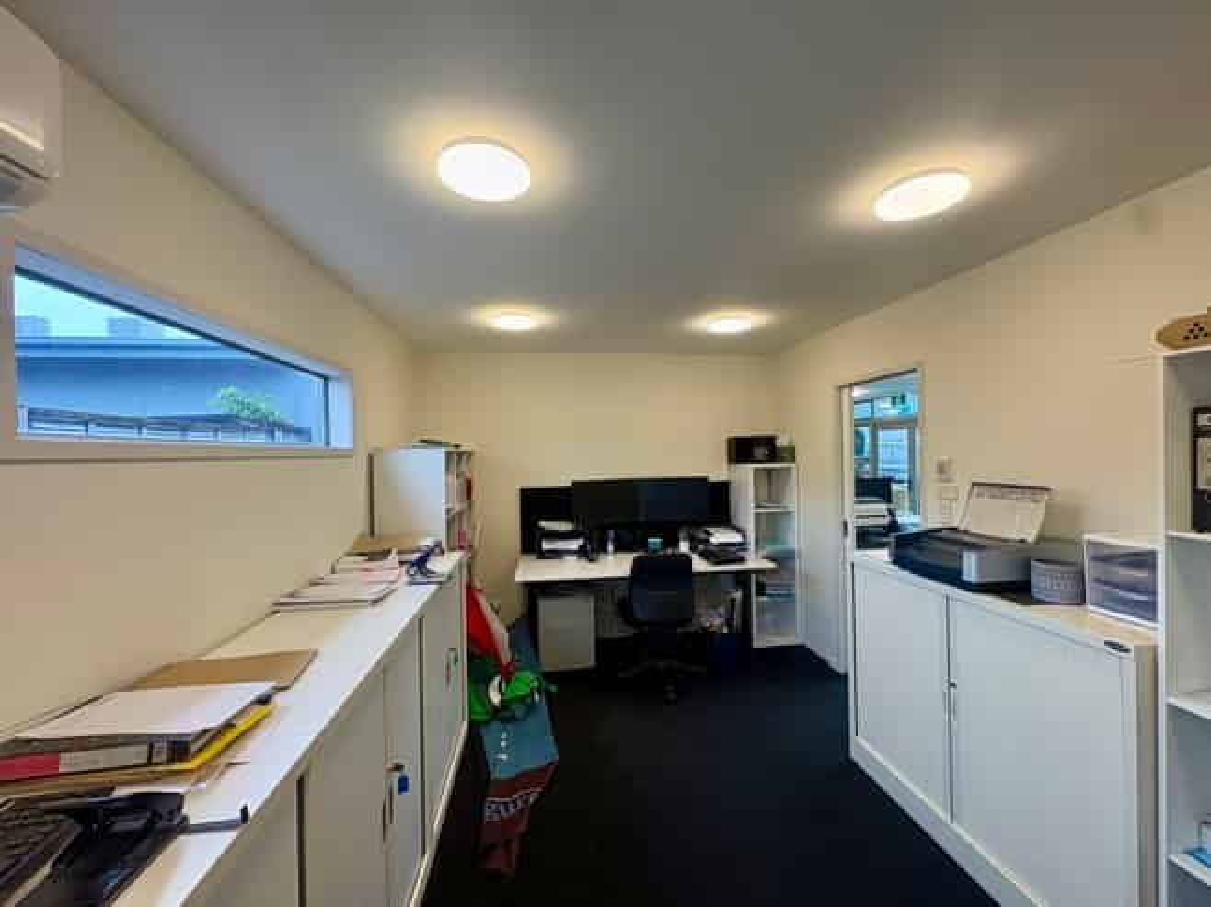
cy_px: 454
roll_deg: +0.9
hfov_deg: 102.1
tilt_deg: -0.5
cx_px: 606
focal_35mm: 14
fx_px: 490
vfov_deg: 85.6
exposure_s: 1/100
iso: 200
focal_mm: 2.22
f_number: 2.2
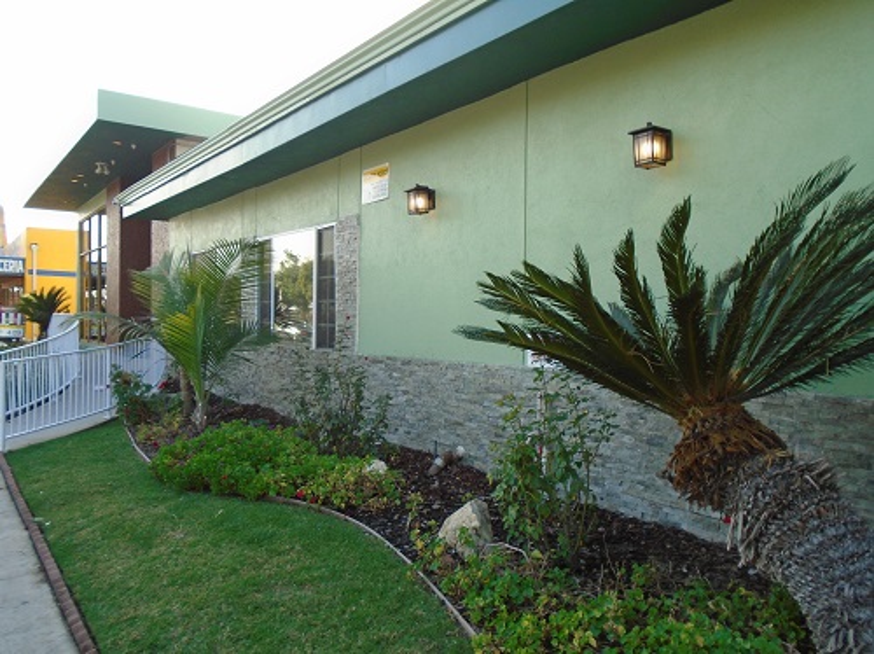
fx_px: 656
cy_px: 327
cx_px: 437
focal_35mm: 26
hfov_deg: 67.4
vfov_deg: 53.0
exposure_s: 1/160
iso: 100
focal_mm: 4.6
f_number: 3.2
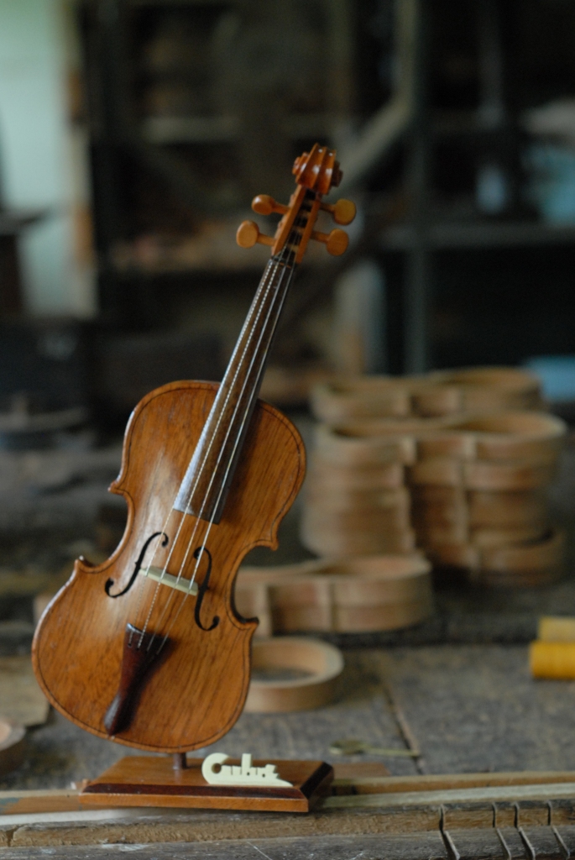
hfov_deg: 18.2
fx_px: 1792
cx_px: 288
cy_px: 430
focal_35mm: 75
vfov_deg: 27.0
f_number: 3.5
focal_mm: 50
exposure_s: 1/80
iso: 800
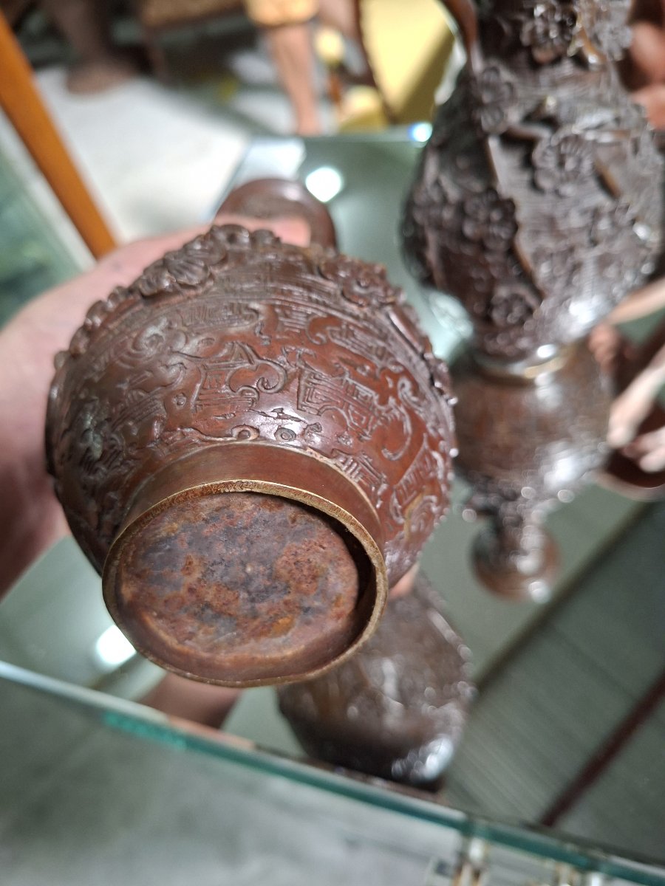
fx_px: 589
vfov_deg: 73.9
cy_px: 443
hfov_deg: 58.9
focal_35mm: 23
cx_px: 332
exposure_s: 1/100
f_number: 1.8
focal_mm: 5.54
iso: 200
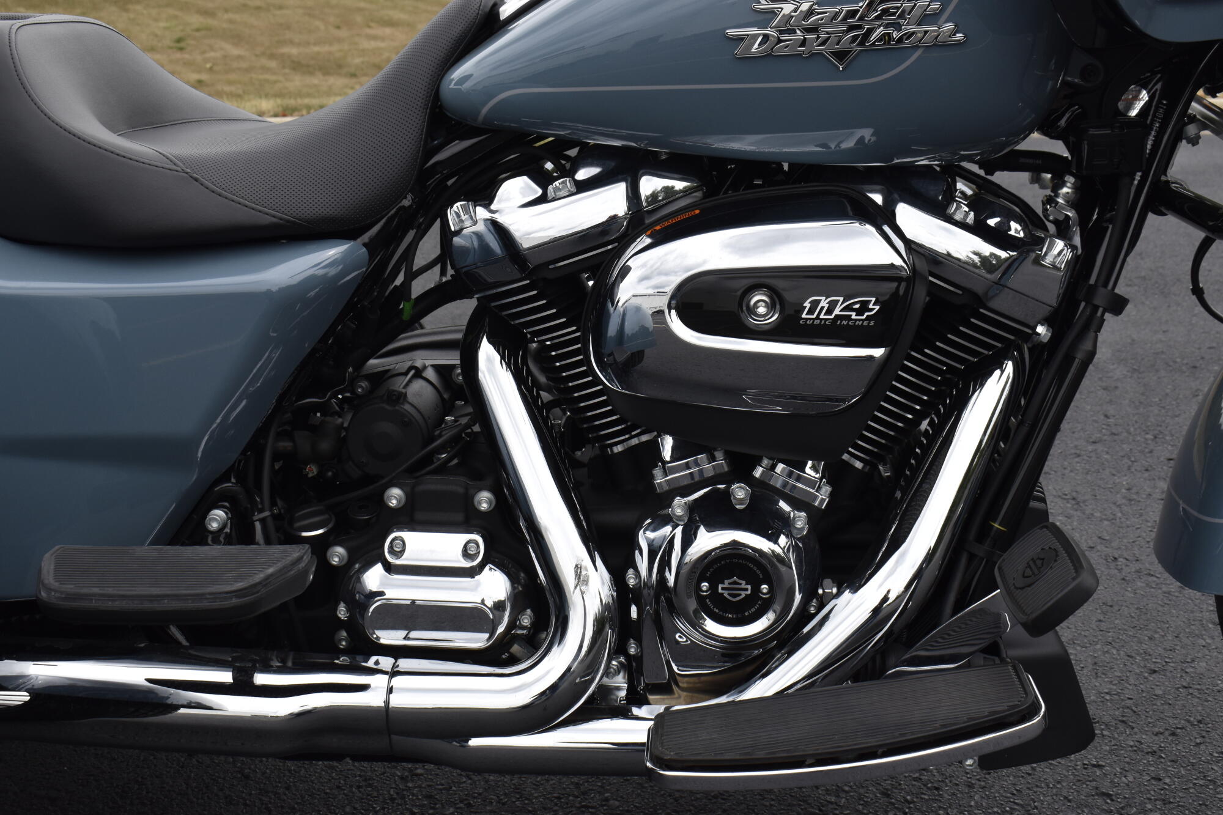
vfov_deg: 29.9
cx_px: 612
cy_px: 408
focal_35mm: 45
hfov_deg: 43.6
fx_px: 1529
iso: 400
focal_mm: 30
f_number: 10
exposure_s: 1/400
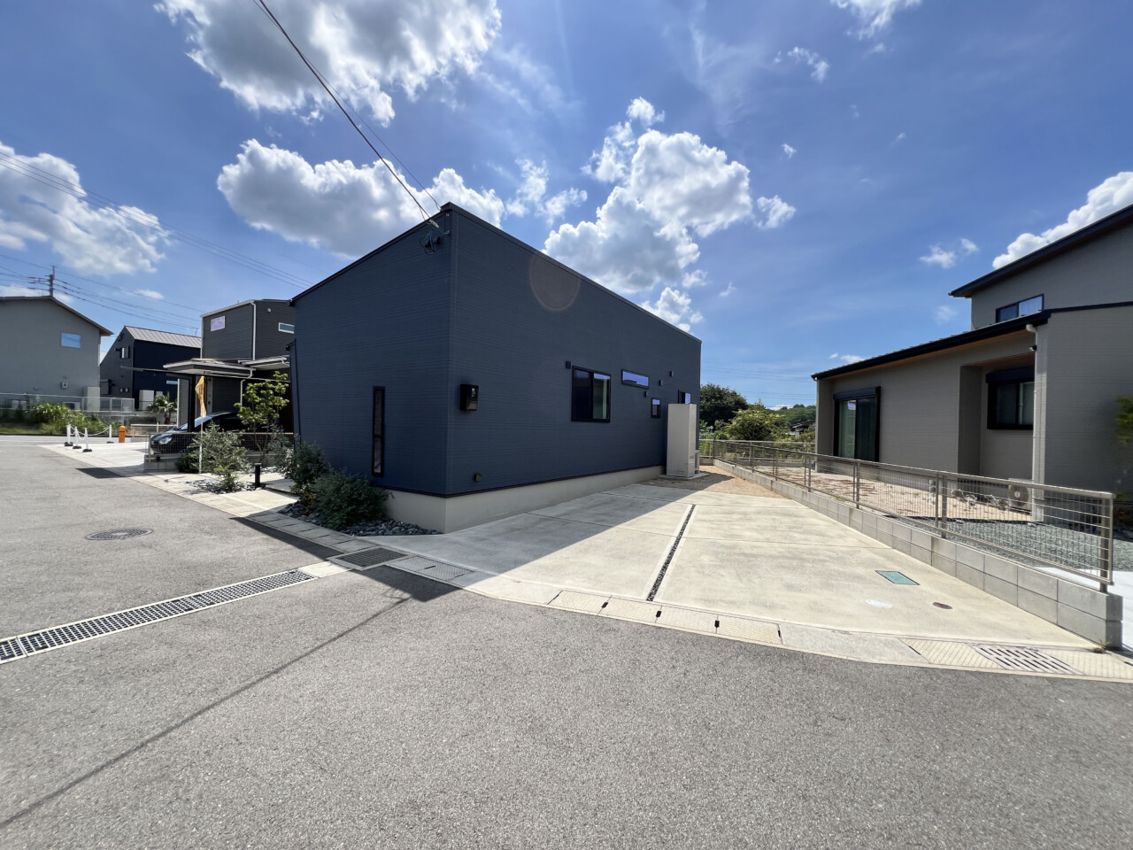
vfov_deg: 89.9
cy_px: 425
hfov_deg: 106.2
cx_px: 566
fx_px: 425
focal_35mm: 13
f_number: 1.8
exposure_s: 1/1340
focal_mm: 1.57
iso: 32
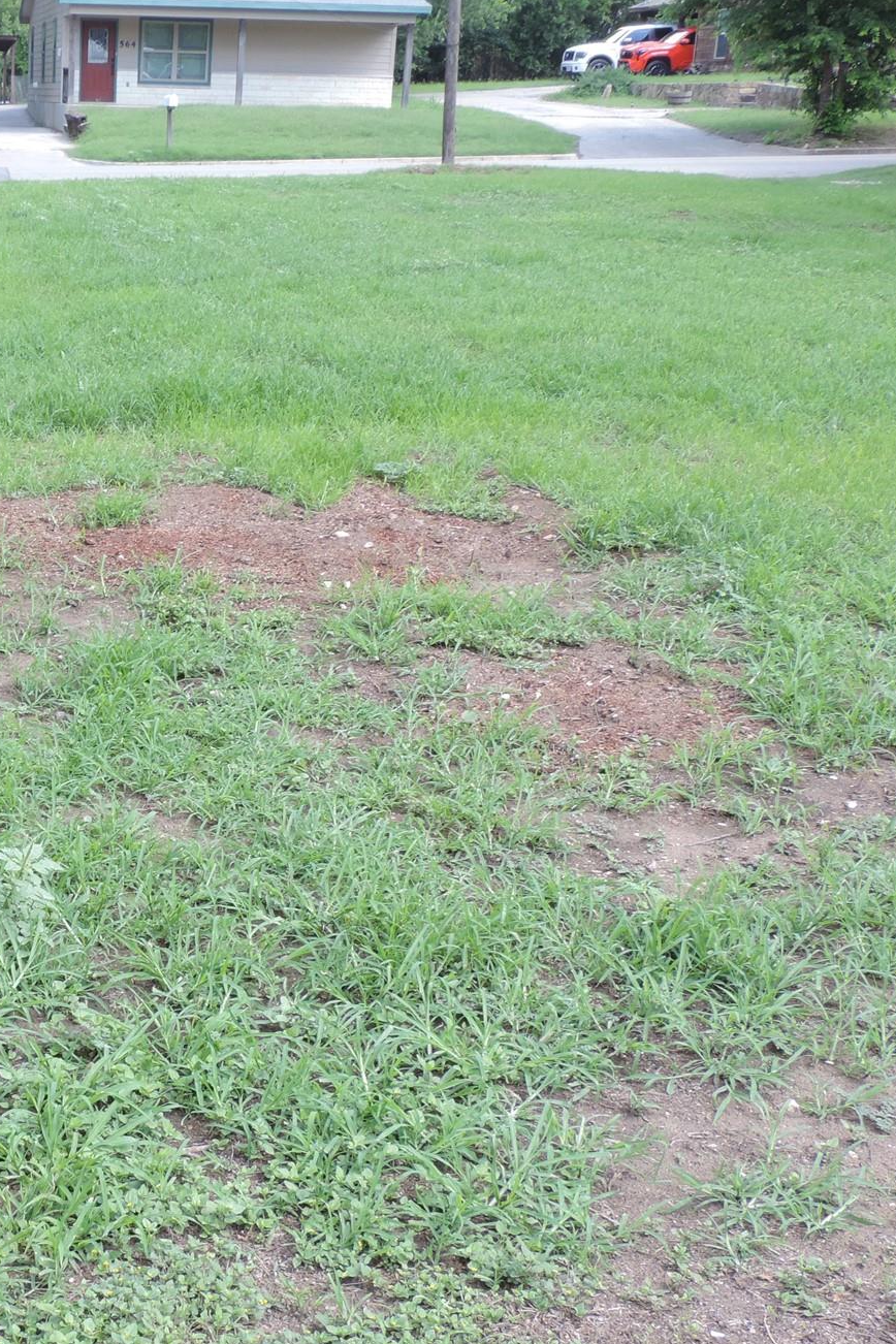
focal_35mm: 54
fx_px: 2016
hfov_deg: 24.1
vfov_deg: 36.8
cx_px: 20
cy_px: 772
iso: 80
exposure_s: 1/60
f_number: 4
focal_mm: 5.8
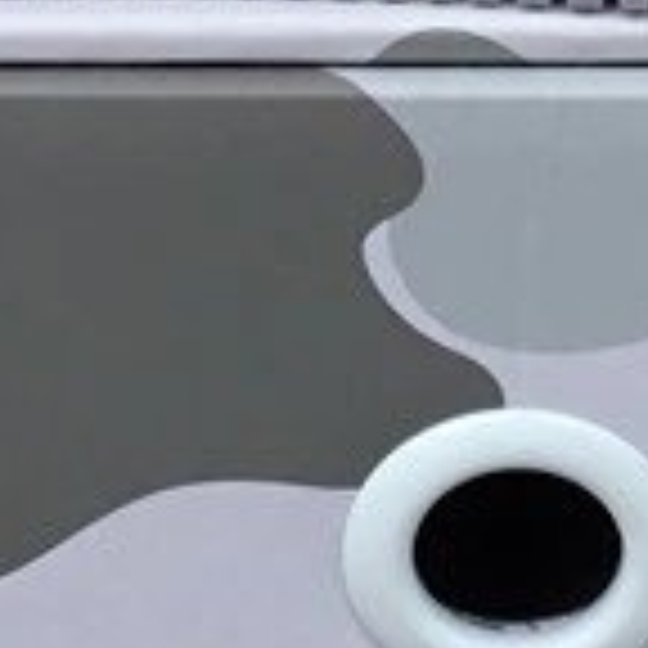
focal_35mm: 171
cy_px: -268
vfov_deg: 10.0
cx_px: 536
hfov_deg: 10.2
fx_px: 3622
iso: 25
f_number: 2.4
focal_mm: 3.3
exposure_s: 1/662
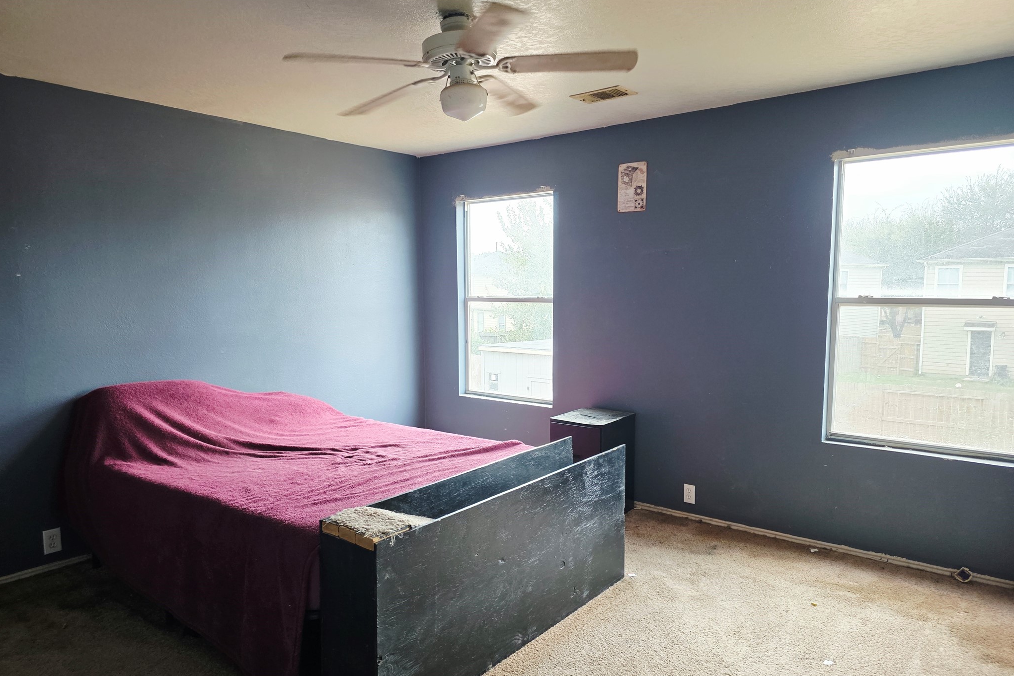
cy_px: 351
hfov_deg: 73.7
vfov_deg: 53.1
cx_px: 507
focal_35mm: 24
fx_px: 676
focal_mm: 6.3
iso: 160
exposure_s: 1/120
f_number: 1.7
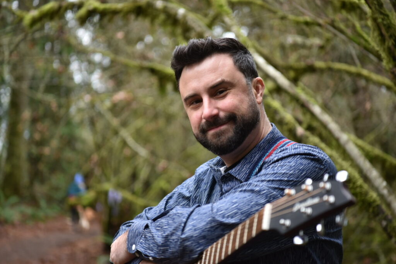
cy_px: 132
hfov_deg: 28.8
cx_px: 198
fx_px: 770
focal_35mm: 70
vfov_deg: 19.5
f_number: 2.8
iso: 800
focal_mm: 70
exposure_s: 1/350
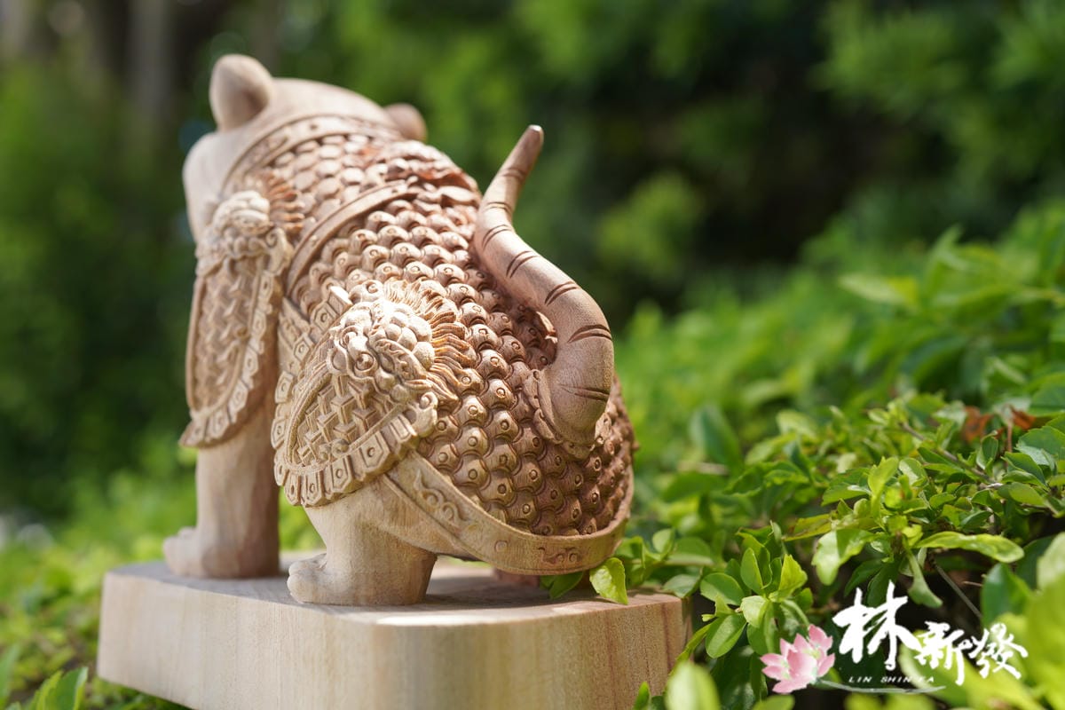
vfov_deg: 37.9
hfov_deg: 54.4
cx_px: 532
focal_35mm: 35
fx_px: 1035
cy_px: 355
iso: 100
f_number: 4
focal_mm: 35
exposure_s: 1/125
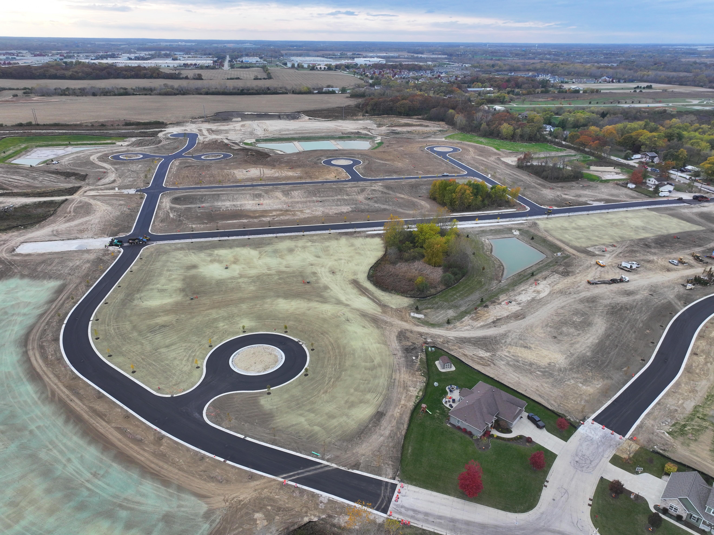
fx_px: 495
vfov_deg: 56.8
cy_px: 268
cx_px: 357
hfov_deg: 71.6
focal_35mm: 24
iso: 130
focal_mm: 12.29
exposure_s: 1/400
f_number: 2.8
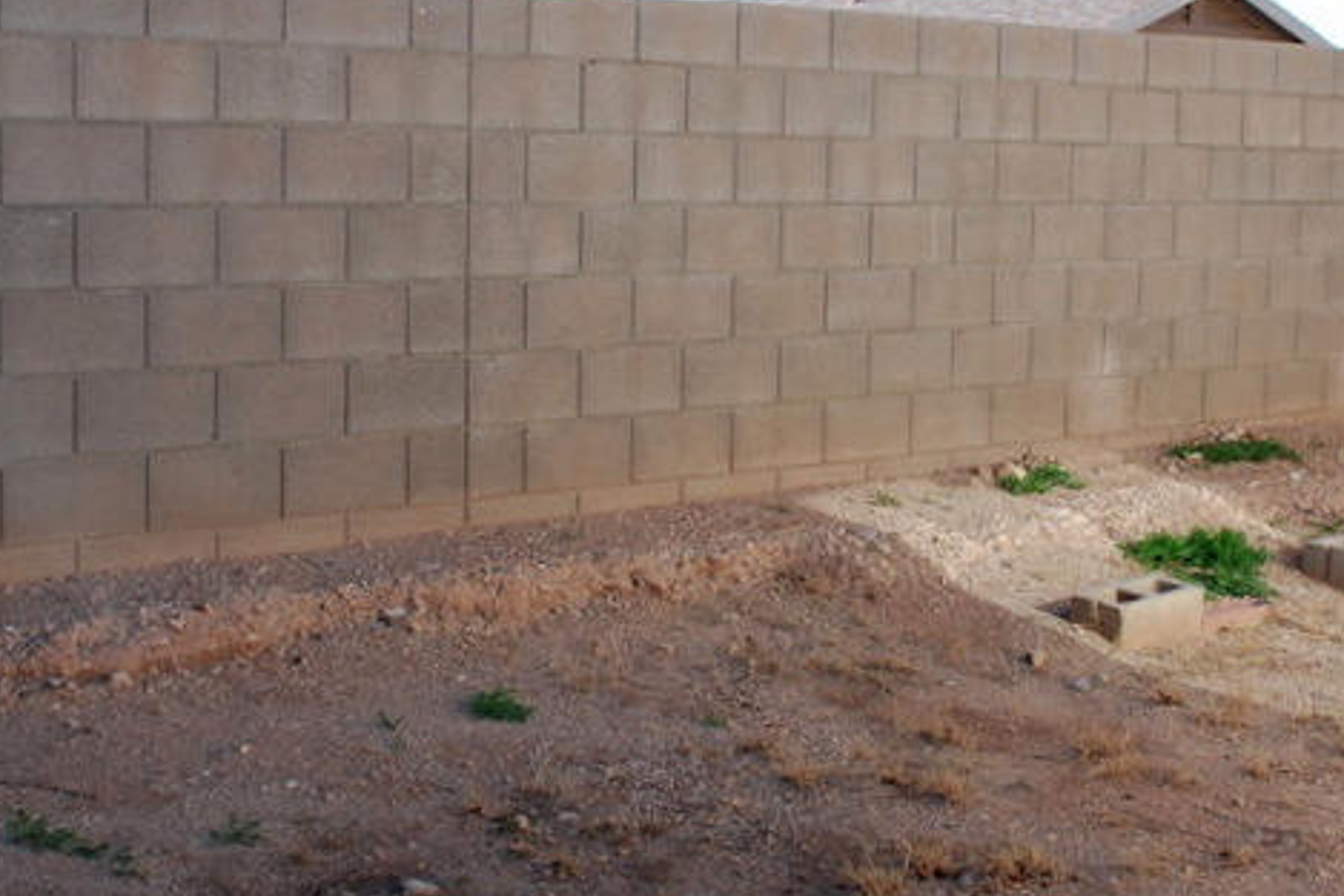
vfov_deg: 22.9
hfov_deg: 33.8
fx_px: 2203
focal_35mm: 59
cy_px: 322
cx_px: 828
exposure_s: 1/160
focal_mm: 18
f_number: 6.3
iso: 100
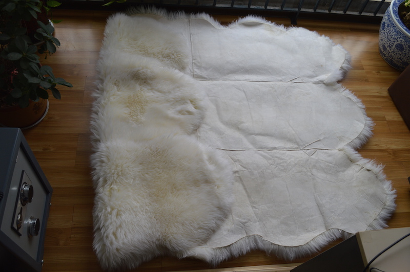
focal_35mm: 30
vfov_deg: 43.5
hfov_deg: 62.0
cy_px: 136
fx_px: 341
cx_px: 205
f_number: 5.6
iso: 250
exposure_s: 1/125
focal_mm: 20
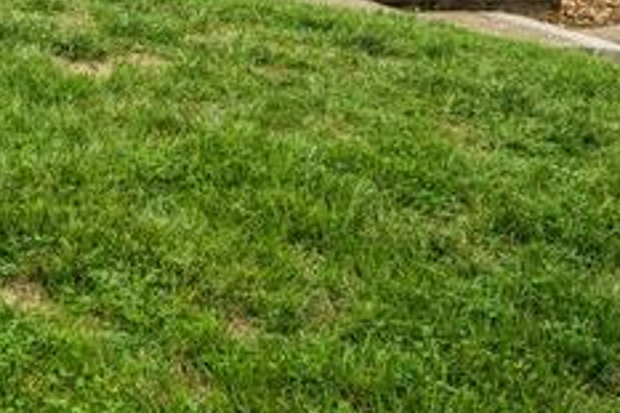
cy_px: -390
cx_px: -479
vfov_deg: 13.2
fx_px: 1552
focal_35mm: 90
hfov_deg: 18.1
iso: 200
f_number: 9
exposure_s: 1/80
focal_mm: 20.5
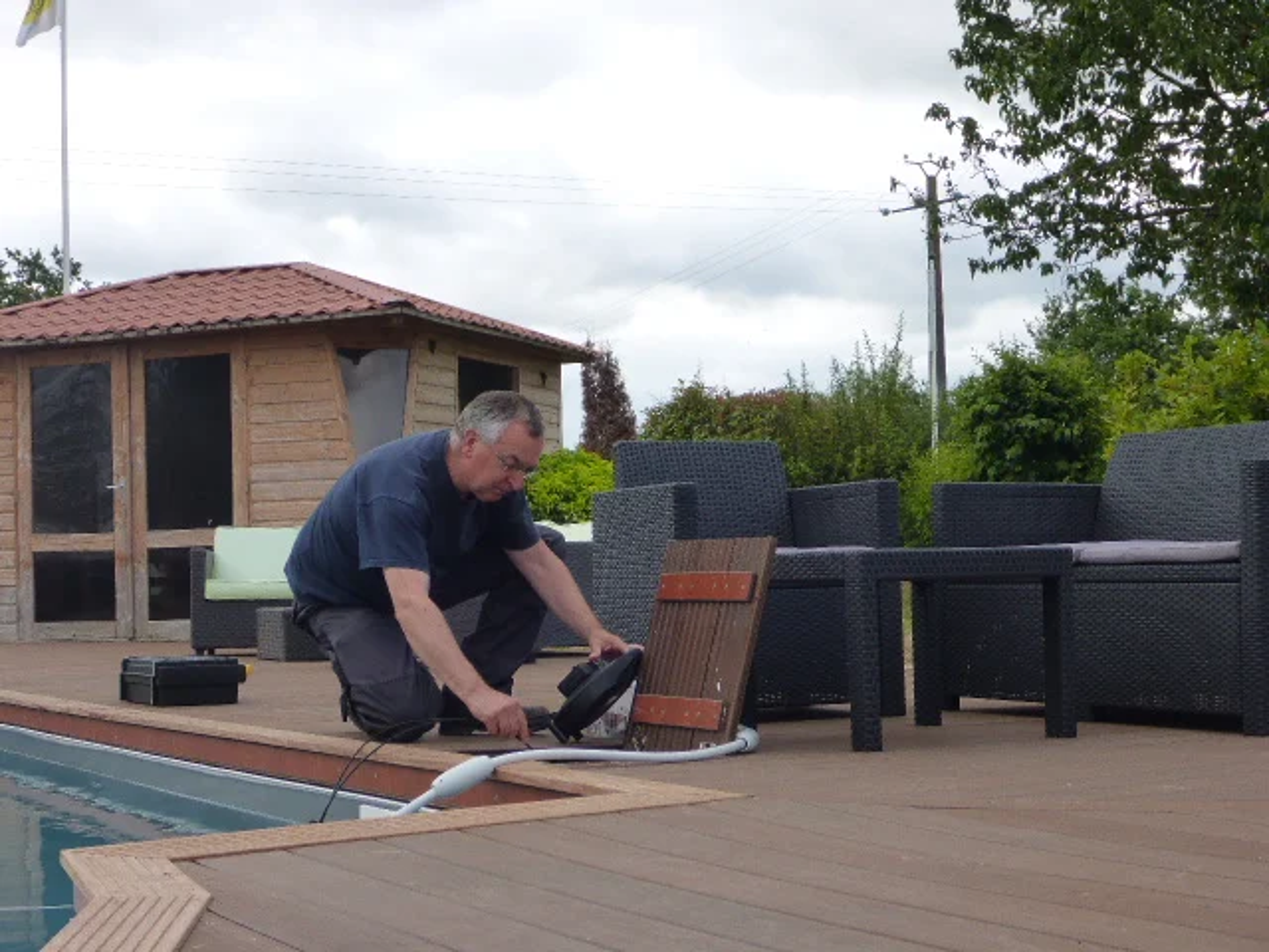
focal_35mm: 58
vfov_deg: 25.2
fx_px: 2126
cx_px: 634
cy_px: 476
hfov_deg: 33.2
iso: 160
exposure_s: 1/250
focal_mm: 10.4
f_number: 5
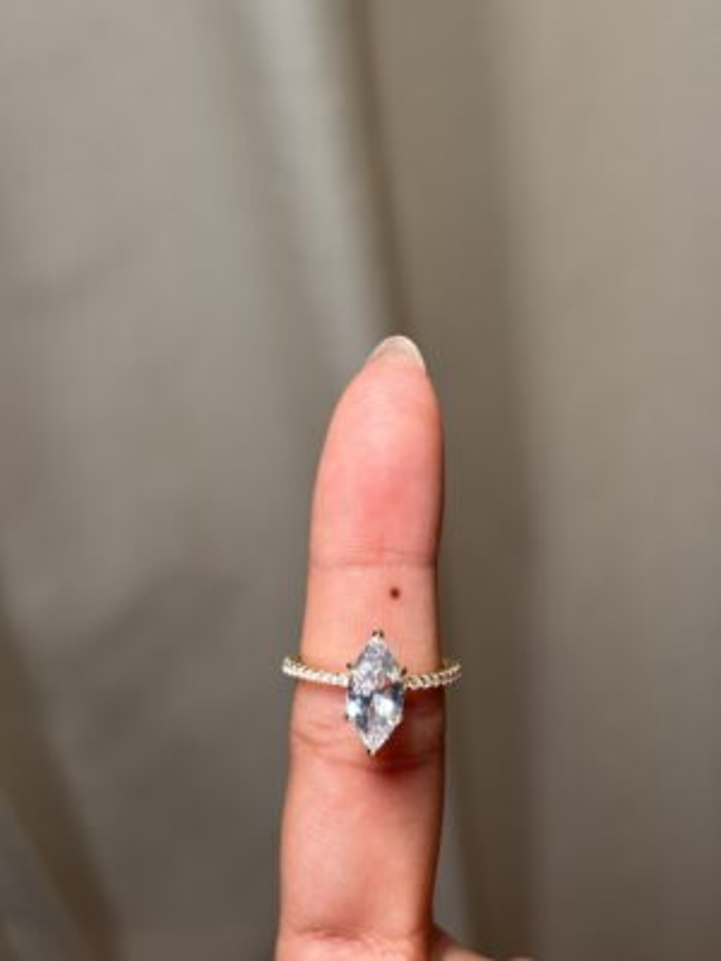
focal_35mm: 52
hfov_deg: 28.0
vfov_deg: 36.8
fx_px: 1444
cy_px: 480
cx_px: 360
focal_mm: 5.96
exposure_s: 1/121
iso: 40
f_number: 1.6
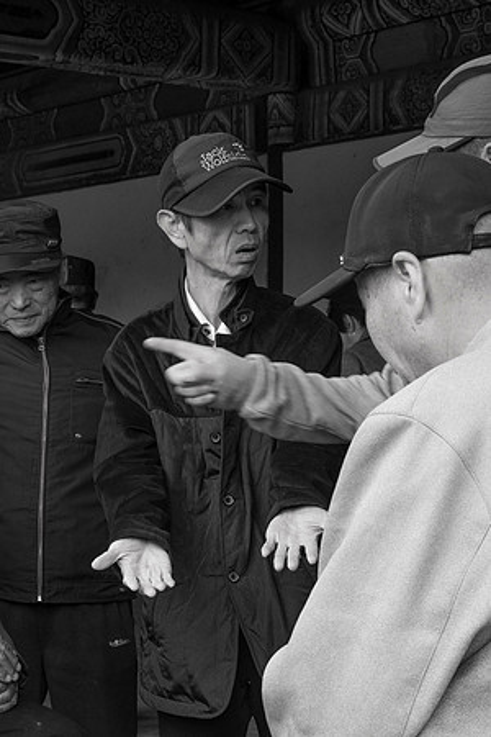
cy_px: 563
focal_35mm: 83
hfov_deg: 16.5
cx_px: 210
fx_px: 1691
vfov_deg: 24.3
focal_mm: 30
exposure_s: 1/160
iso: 200
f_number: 7.1
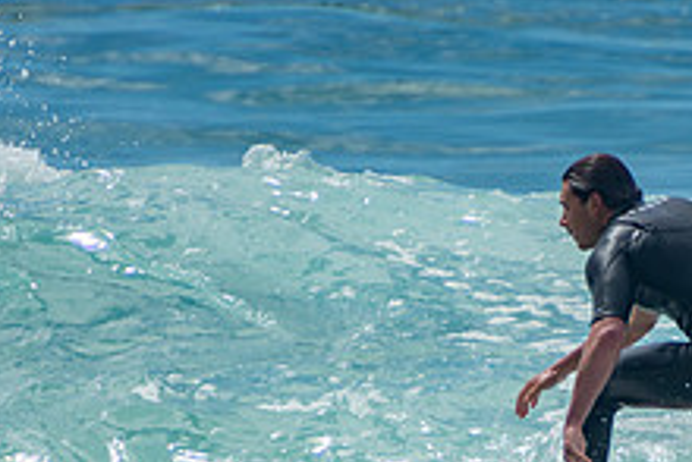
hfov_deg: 1.3
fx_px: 30448
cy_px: 530
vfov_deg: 0.9
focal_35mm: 1583
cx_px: 626
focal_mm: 400
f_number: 5.6
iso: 160
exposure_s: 1/1250
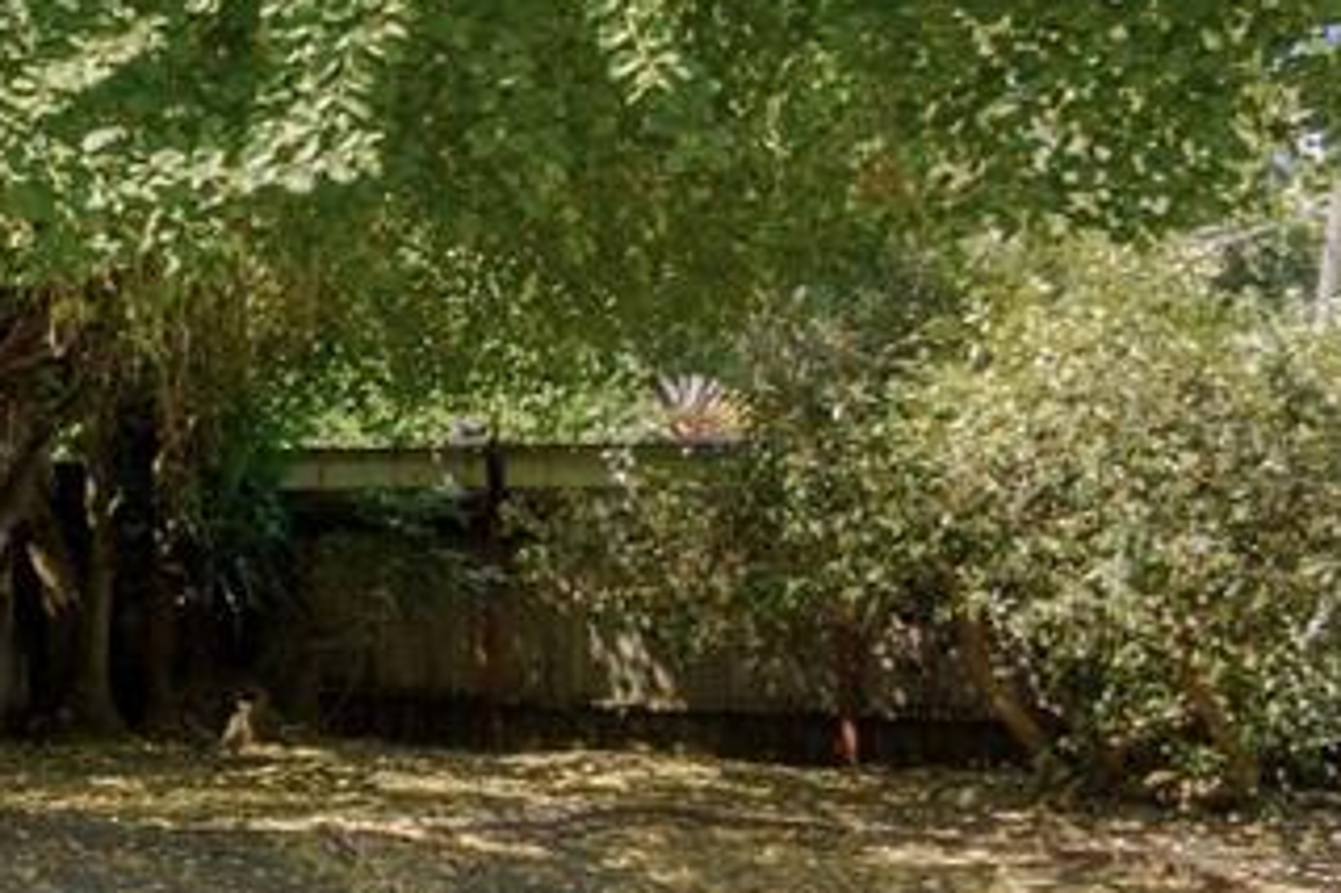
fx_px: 2792
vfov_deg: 18.2
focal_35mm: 75
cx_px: -696
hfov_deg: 22.1
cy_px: 436
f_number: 8
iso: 100
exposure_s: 1/90
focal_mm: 11
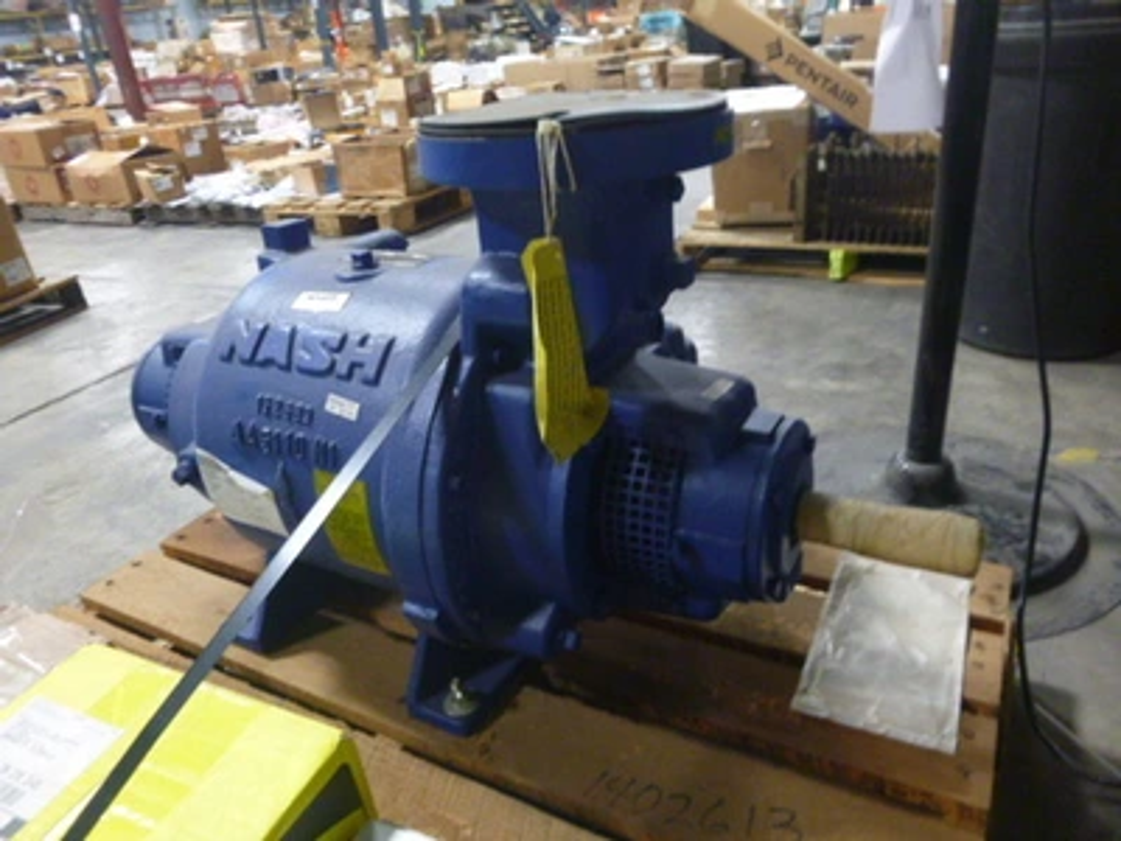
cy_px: 420
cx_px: 560
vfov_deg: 54.9
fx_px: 810
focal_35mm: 25
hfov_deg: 69.4
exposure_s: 1/5
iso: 400
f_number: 3.9
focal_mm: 4.5
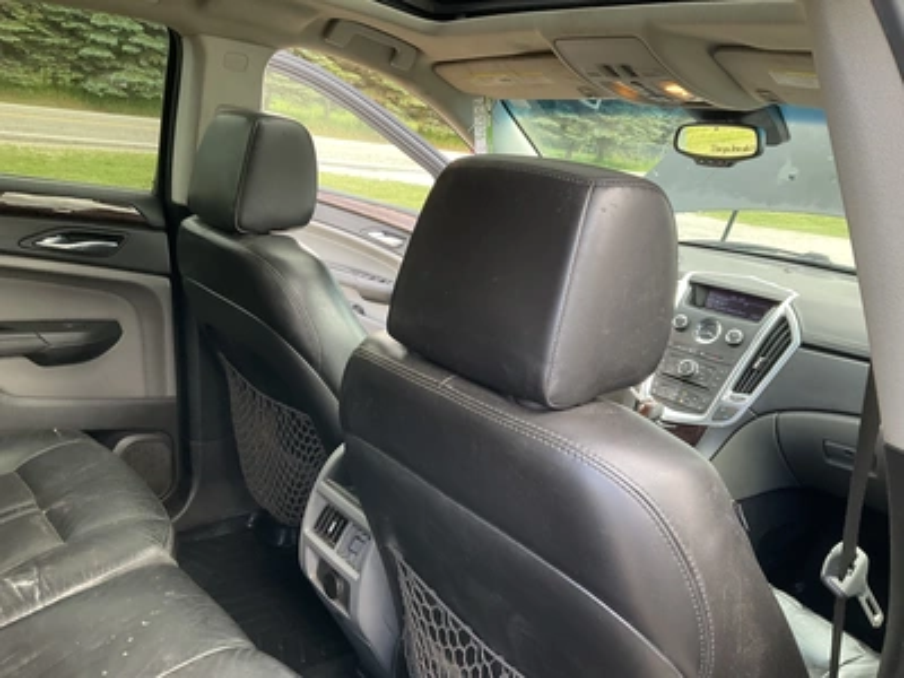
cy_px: 339
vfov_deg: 48.2
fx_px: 757
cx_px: 452
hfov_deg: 61.7
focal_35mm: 29
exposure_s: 1/122
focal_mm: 3
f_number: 1.8
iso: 64
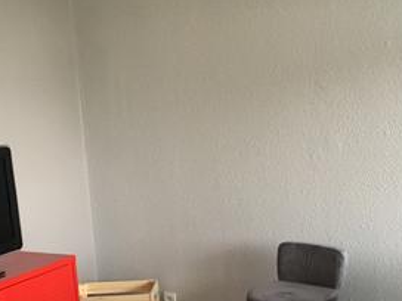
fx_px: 743
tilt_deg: -13.9
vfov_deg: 22.5
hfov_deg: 30.2
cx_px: 250
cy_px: 255
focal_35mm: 64
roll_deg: +2.7
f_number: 2.2
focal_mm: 4.15
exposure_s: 1/33
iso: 200
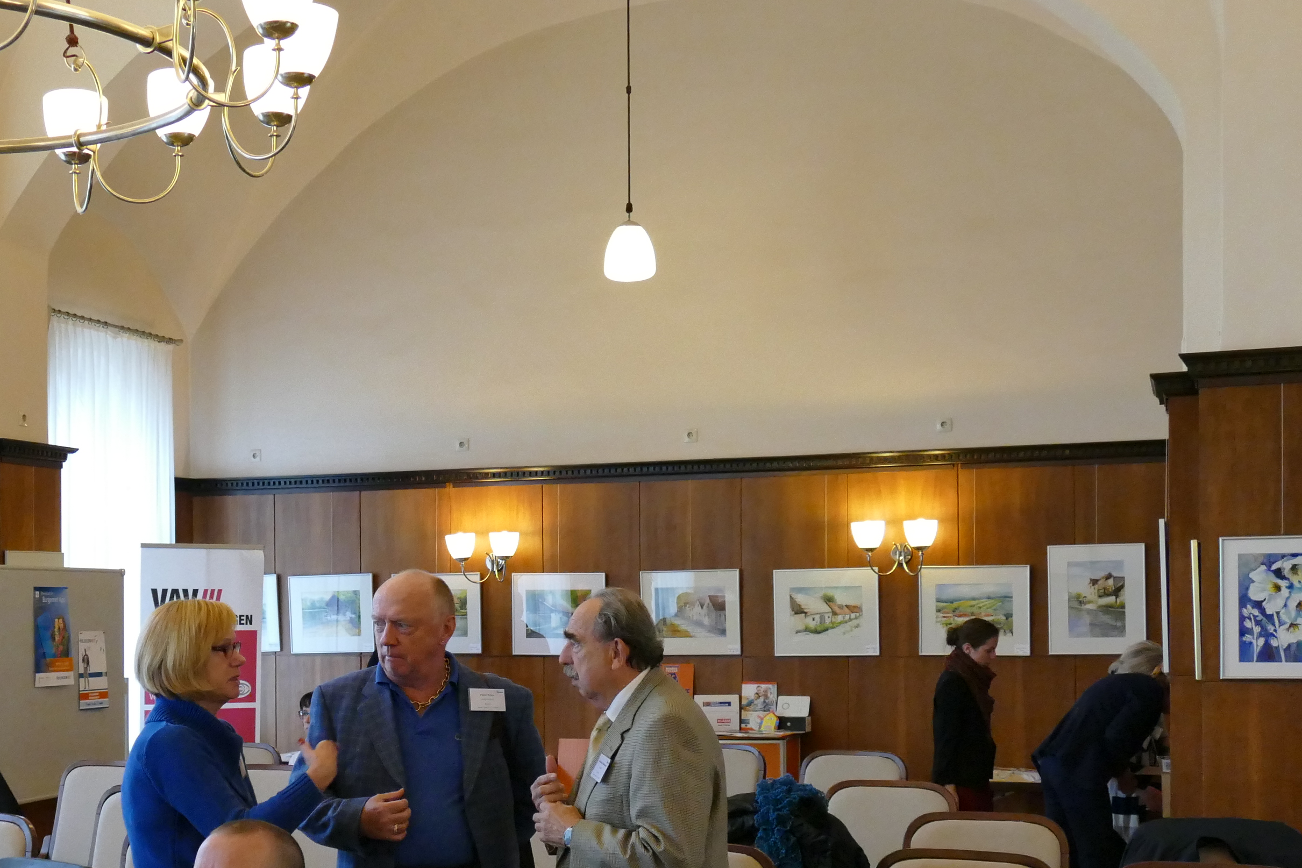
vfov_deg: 25.3
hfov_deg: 36.9
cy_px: 629
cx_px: 383
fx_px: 1917
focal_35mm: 53
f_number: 3
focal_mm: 11.86
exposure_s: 1/125
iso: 1600
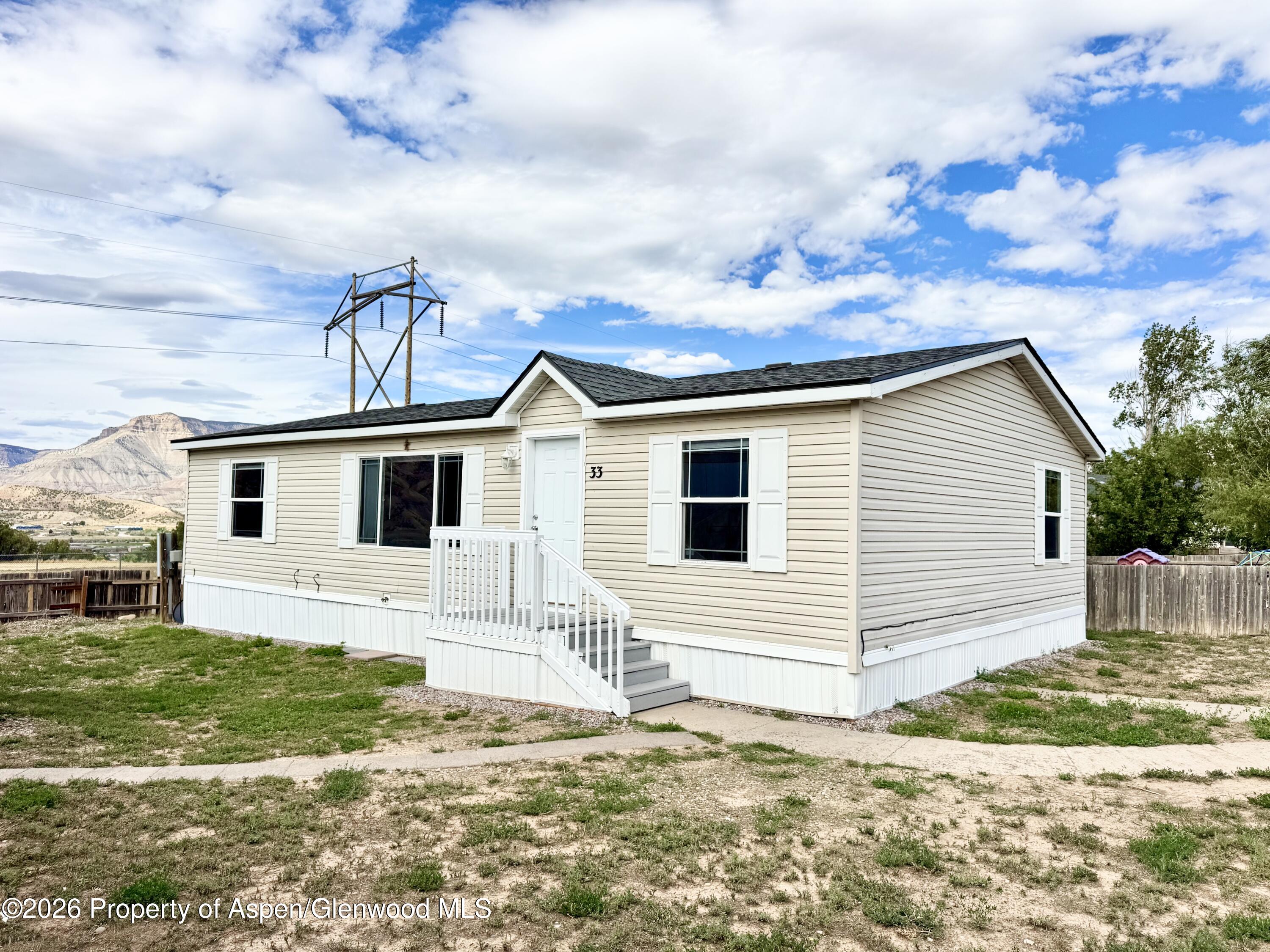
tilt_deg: +1.6
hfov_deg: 71.6
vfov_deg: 56.8
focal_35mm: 24
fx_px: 881
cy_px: 476
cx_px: 635
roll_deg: -1.7
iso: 80
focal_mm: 6.76
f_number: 1.78
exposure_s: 1/7092
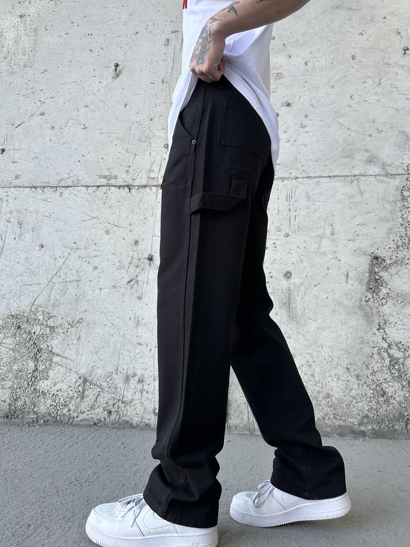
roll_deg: -0.8
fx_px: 426
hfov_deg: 51.3
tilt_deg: +11.2
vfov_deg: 65.2
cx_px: 222
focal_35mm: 27
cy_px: 247
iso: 64
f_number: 1.78
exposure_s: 1/202
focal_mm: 6.86
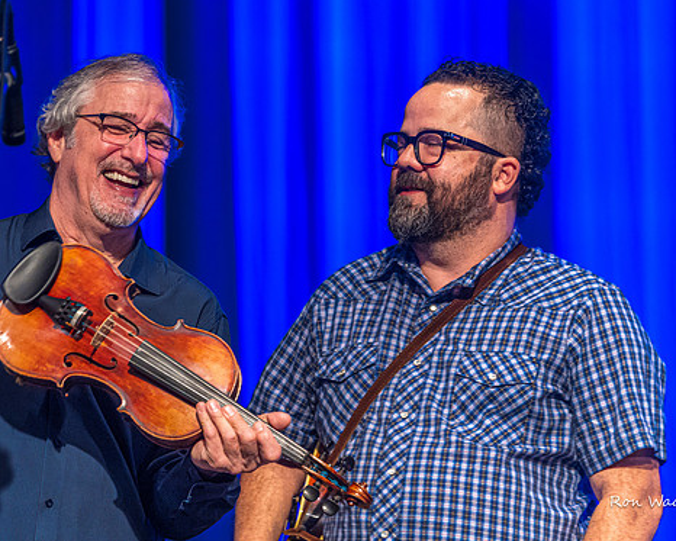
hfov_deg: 10.0
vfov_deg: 8.0
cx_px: 323
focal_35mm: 194
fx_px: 3882
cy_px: 283
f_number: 4
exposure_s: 1/160
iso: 3200
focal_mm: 155
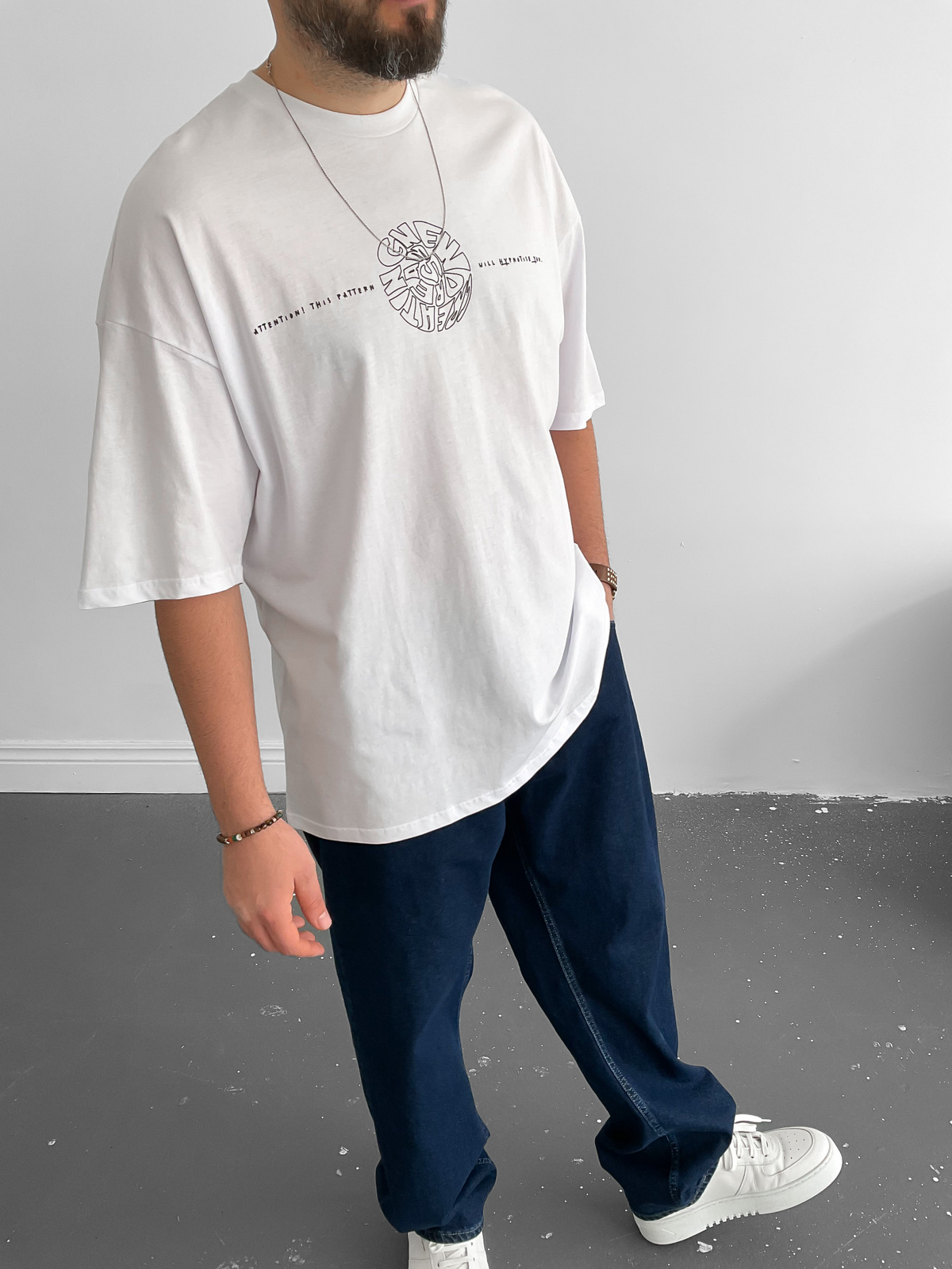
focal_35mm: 29
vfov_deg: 61.7
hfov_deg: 48.2
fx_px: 1063
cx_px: 476
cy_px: 634
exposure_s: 1/120
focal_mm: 3
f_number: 1.8
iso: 25
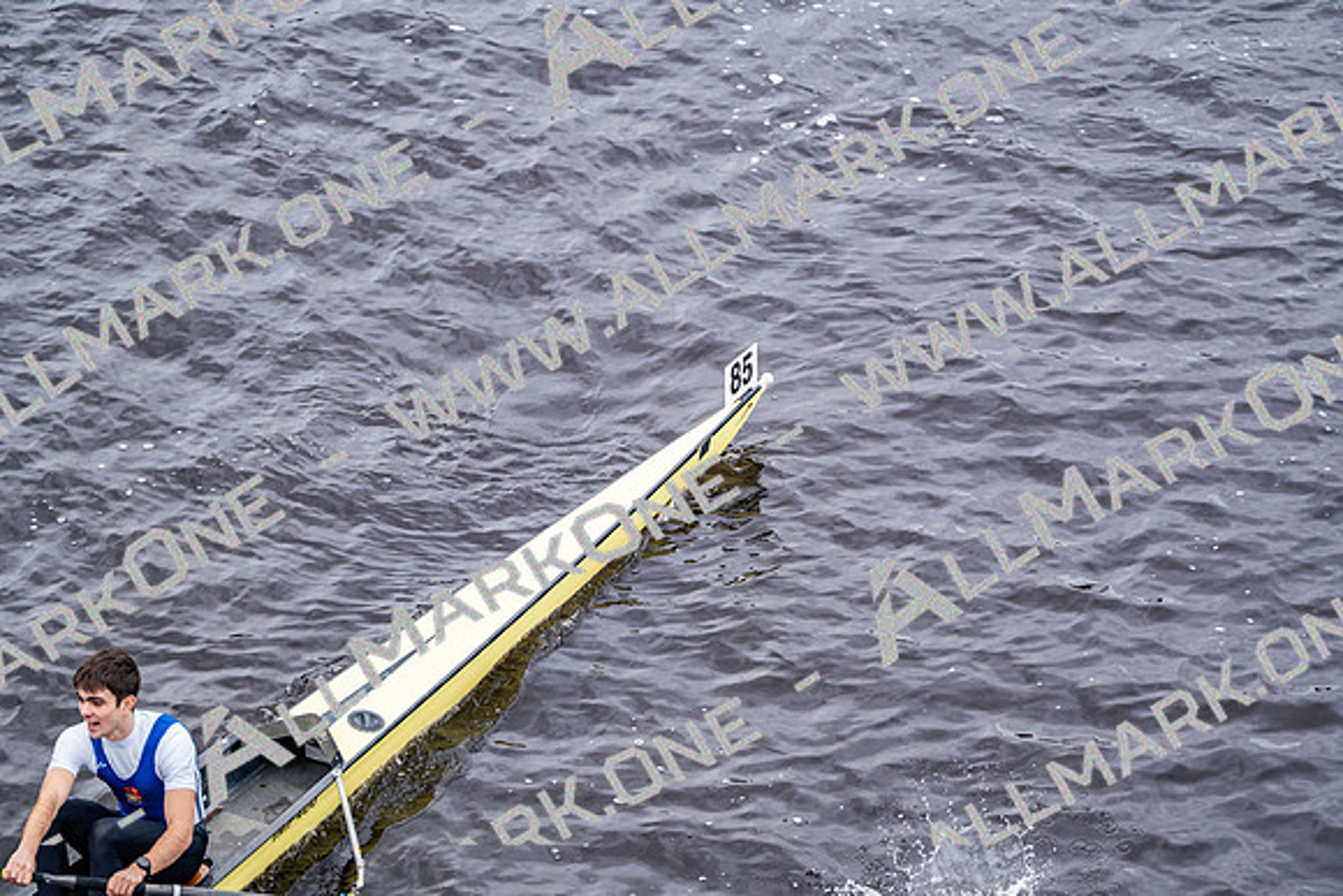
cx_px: 672
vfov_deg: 6.9
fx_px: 7463
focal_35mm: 200
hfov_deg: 10.3
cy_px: 448
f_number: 2.8
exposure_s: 1/2000
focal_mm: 200
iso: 400
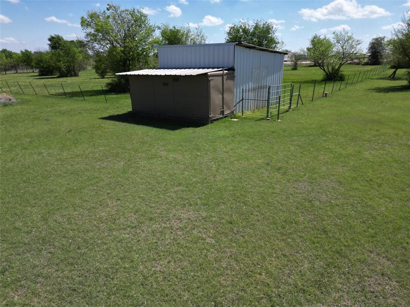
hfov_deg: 71.6
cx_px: 205
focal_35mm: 24
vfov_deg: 56.8
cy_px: 154
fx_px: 284
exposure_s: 1/3000
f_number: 1.7
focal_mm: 6.72
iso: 100
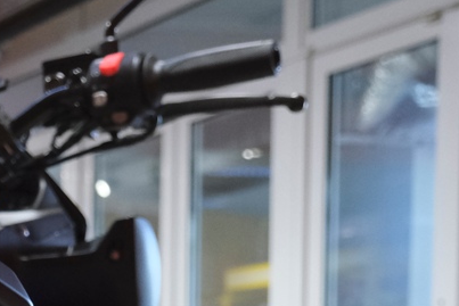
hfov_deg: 14.3
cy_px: 584
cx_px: -356
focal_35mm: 127
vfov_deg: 10.1
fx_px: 1620
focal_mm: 21.2
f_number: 4
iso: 2500
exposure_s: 1/160
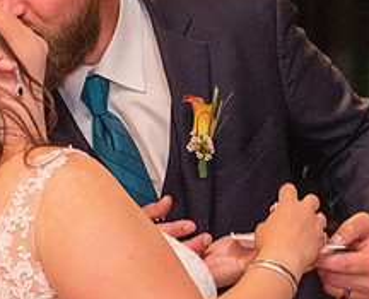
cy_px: 43
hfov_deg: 6.1
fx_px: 3457
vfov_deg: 4.9
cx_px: 251
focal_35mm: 315
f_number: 4.8
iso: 3200
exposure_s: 1/60
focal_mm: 72
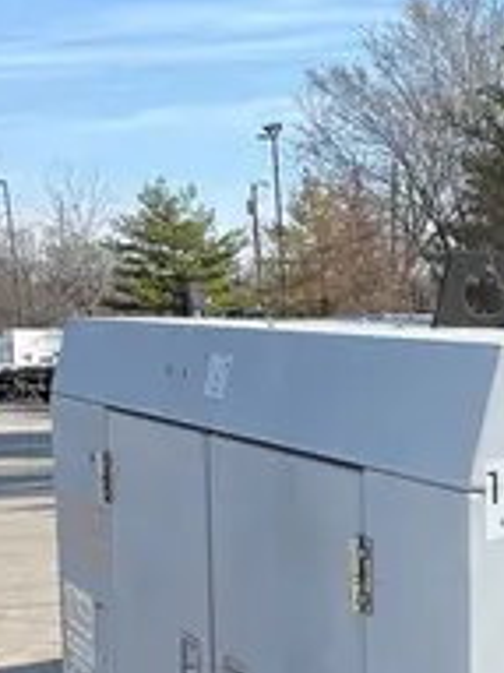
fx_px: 1943
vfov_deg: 19.4
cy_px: 583
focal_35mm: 100
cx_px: 666
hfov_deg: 14.2
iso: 50
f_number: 1.6
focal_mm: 5.1
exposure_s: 1/2268
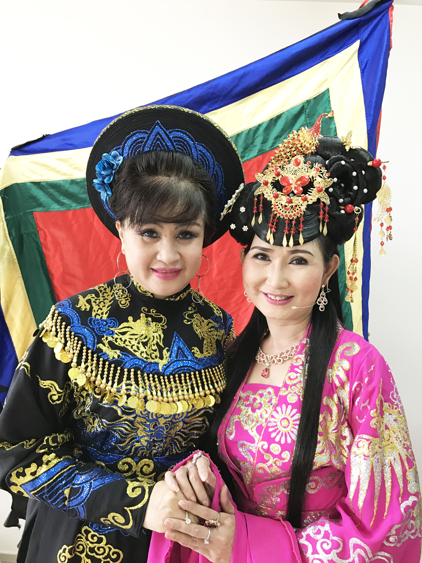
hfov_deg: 49.7
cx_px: 211
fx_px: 455
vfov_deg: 63.4
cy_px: 282
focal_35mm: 28
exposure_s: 1/25
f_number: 1.8
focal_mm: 3.99
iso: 40
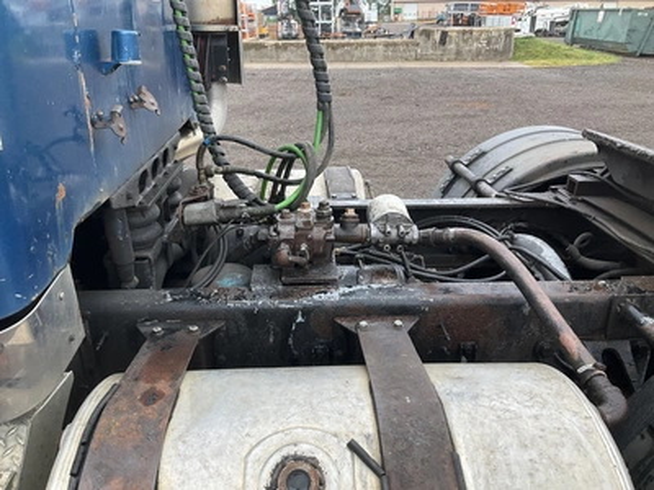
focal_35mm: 29
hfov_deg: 61.7
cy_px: 245
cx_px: 327
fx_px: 548
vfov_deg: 48.2
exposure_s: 1/184
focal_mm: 3
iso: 25
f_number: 1.8
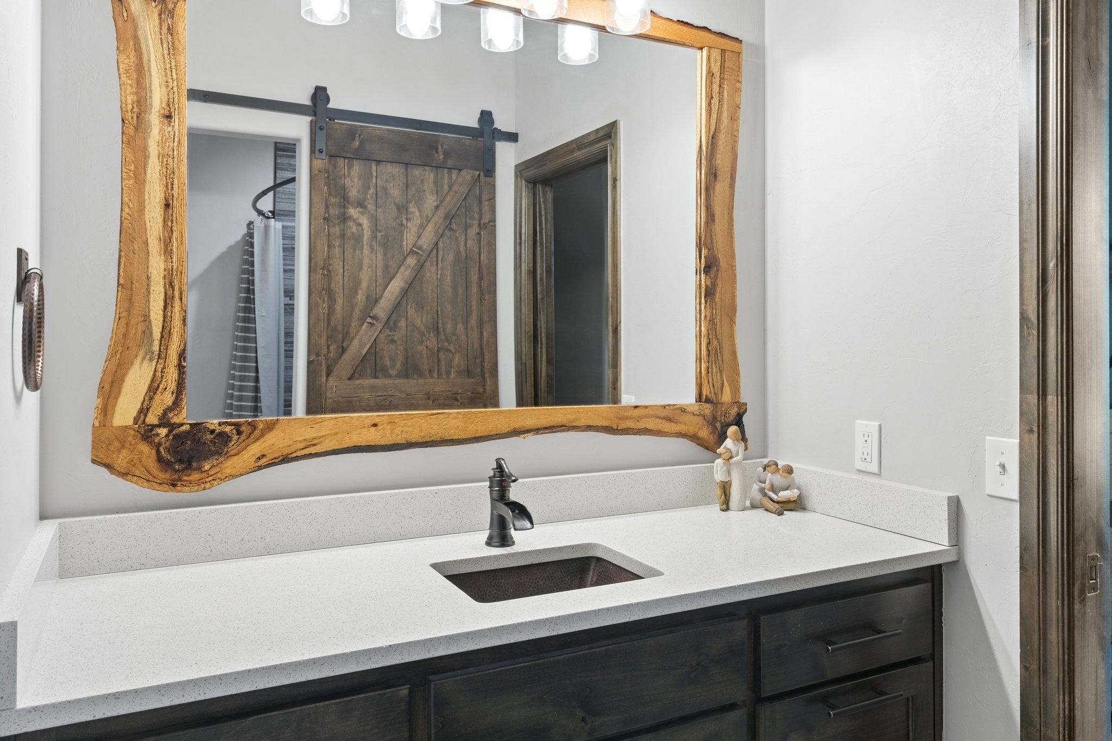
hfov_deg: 71.5
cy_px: 370
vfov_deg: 51.3
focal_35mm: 25
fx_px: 772
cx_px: 556
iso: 200
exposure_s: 1/10
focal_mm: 25
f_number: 8
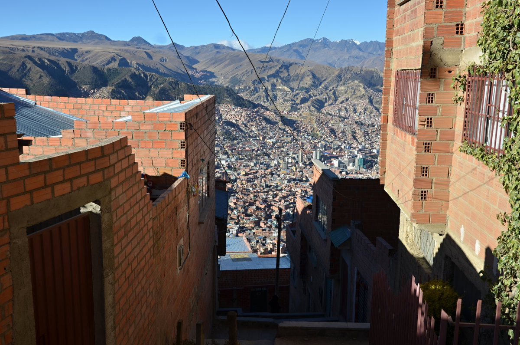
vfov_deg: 36.7
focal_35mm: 36
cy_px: 172
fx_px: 519
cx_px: 260
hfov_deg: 53.2
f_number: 8
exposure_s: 1/250
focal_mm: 24
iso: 100
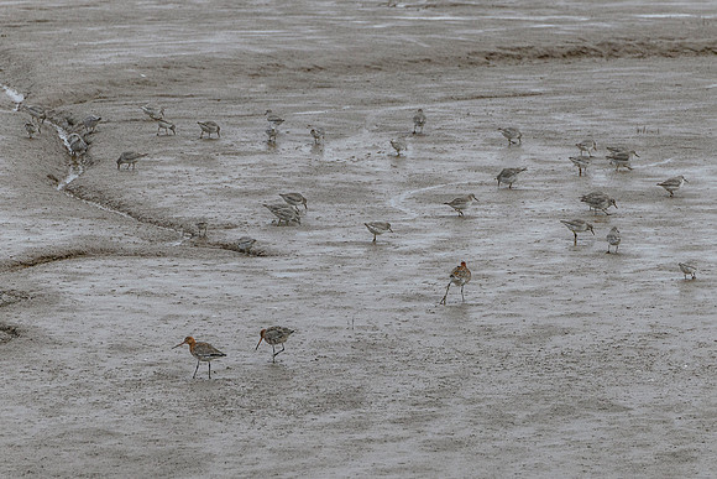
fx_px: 13460
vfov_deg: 2.0
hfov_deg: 3.1
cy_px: 298
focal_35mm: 676
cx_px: 349
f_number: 6.3
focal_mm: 400
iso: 720
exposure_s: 1/1600
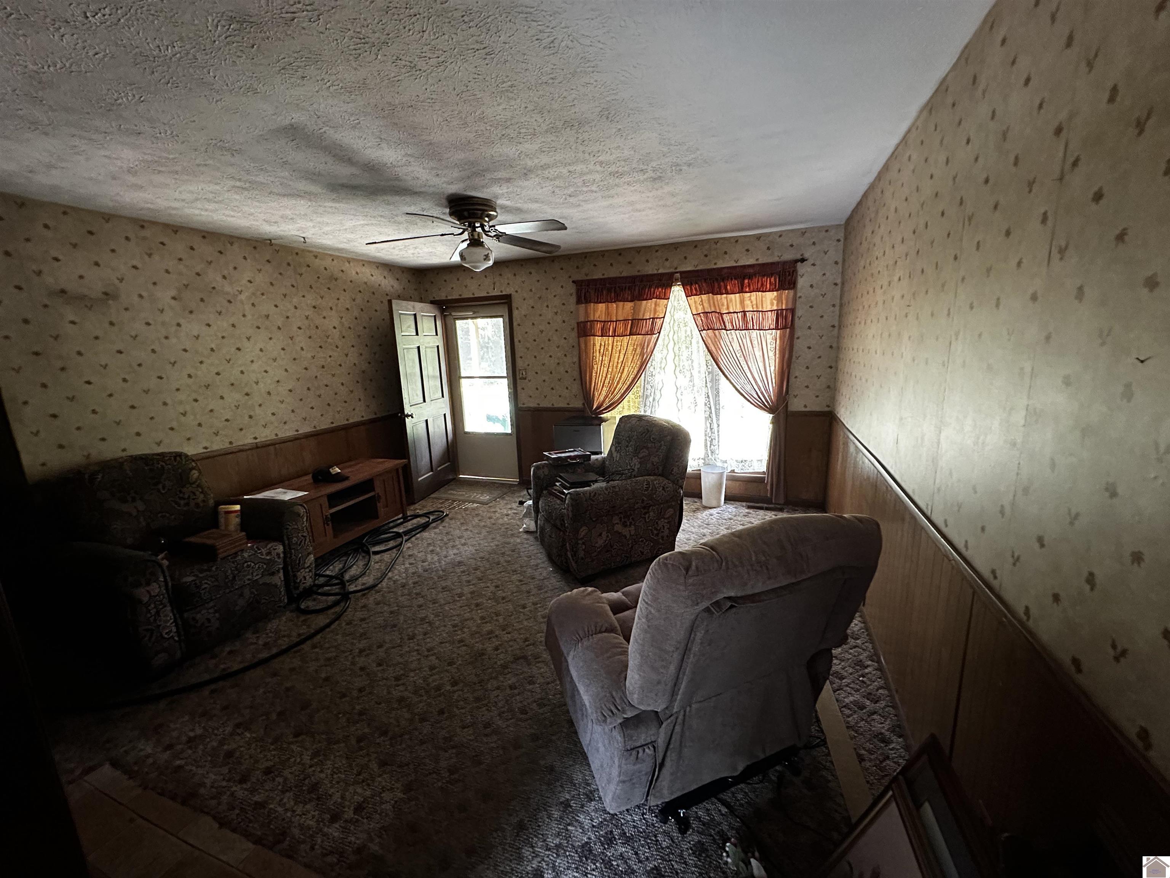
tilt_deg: -10.3
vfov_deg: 85.7
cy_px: 439
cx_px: 585
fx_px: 473
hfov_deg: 102.1
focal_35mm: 14
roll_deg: +2.1
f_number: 2.2
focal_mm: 2.22
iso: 640
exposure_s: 1/60
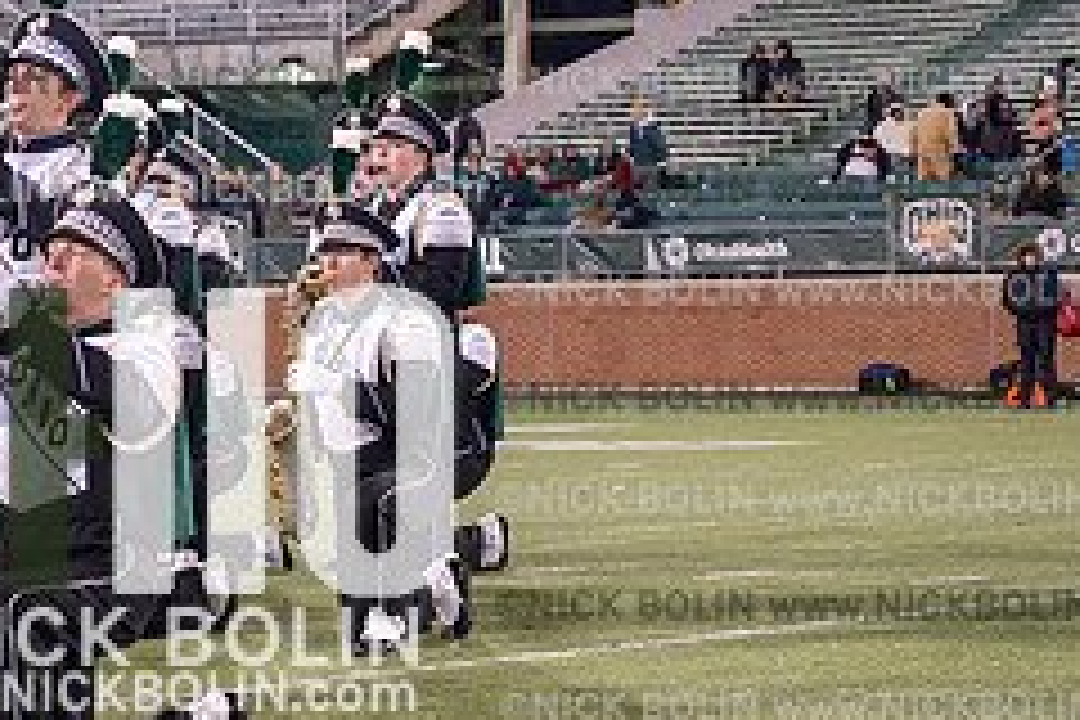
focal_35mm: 169
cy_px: 500
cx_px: 135
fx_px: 5070
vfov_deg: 8.1
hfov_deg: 12.1
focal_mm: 70
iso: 3200
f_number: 4
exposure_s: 1/640
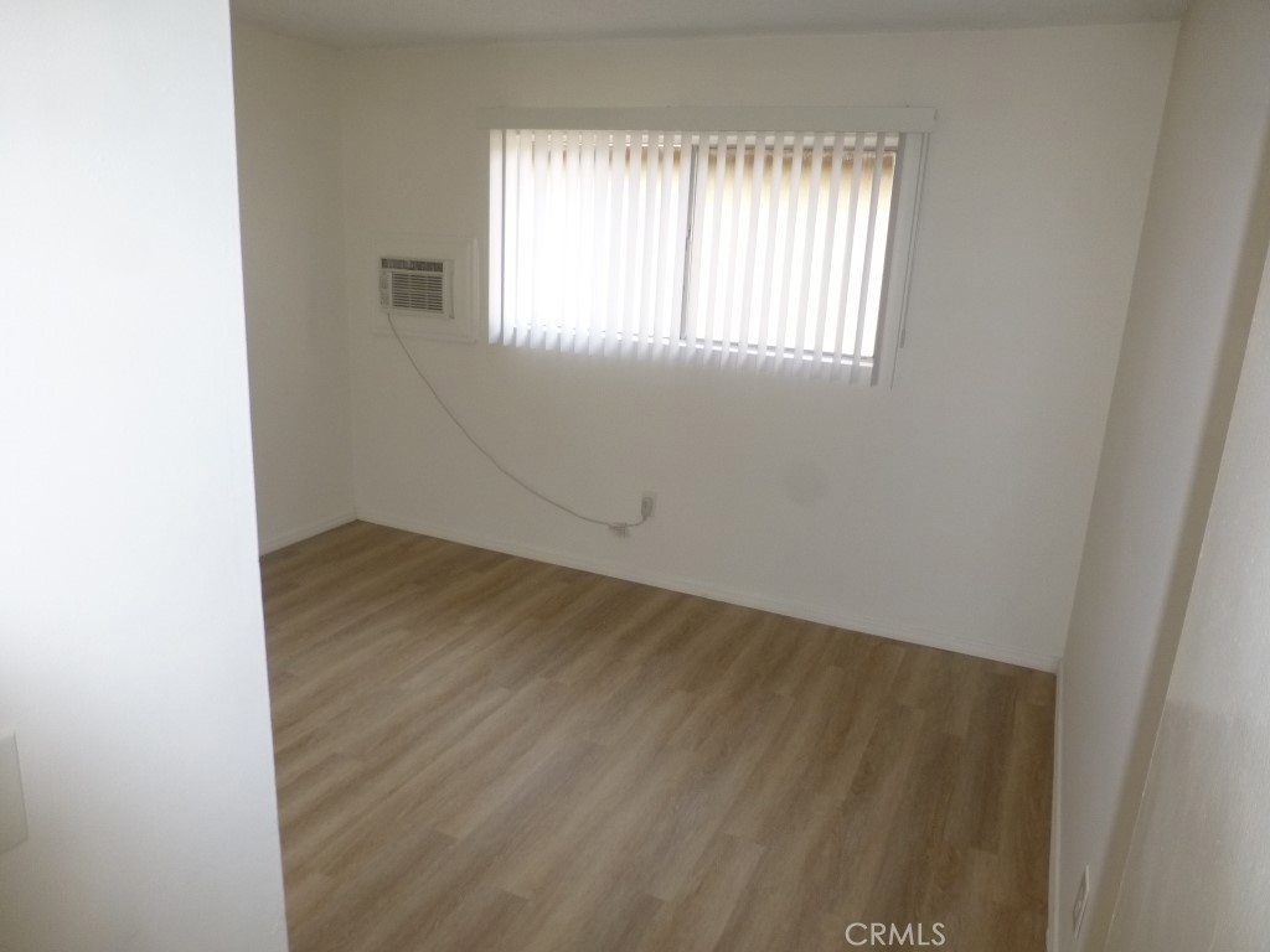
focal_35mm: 24
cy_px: 476
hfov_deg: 71.6
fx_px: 881
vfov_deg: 56.8
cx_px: 635
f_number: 3.3
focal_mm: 4.3
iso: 160
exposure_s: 1/60
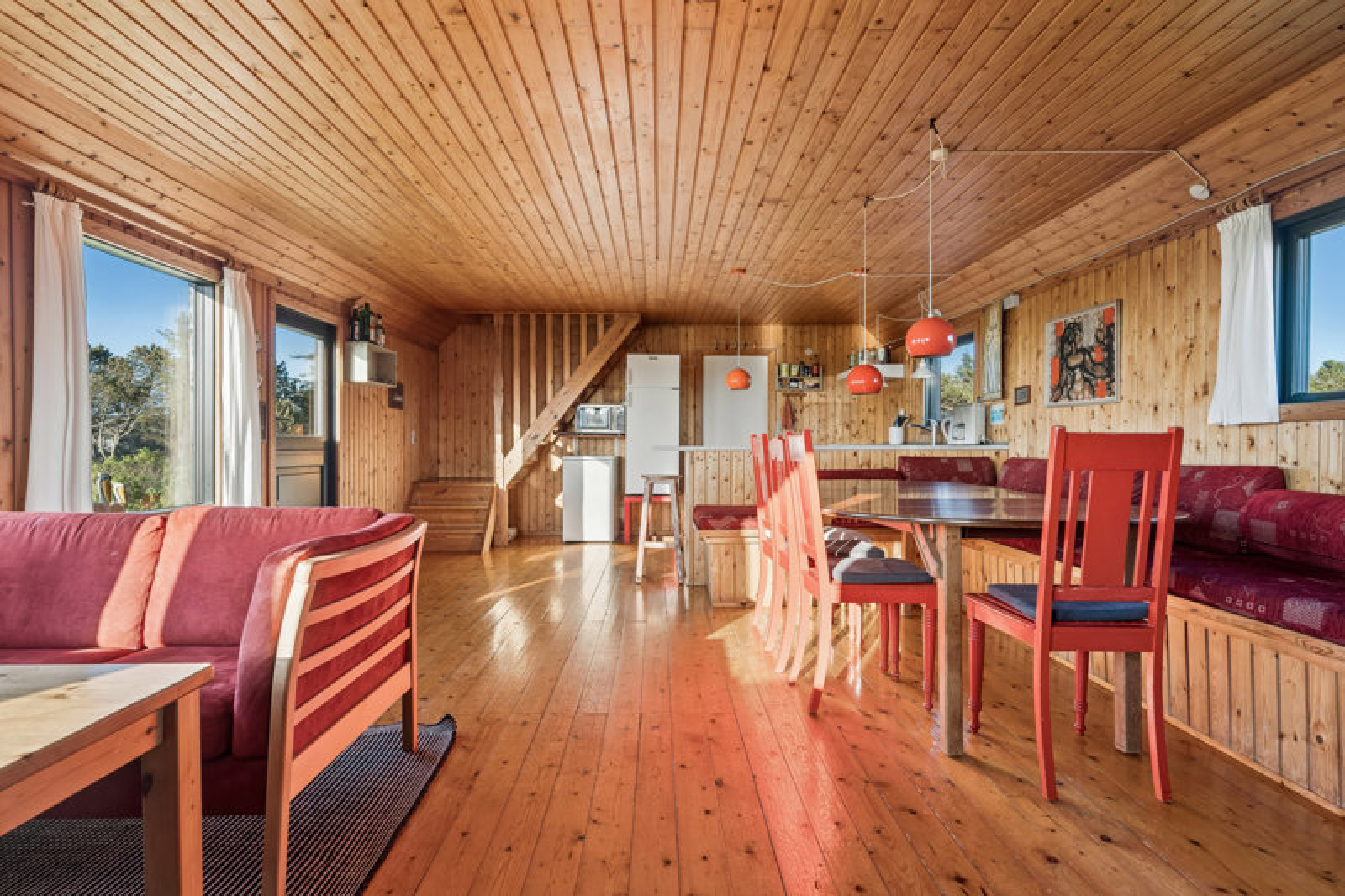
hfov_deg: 90.0
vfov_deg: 67.4
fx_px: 672
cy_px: 448
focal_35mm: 18
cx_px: 672
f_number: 8
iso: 400
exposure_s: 1/160
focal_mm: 18
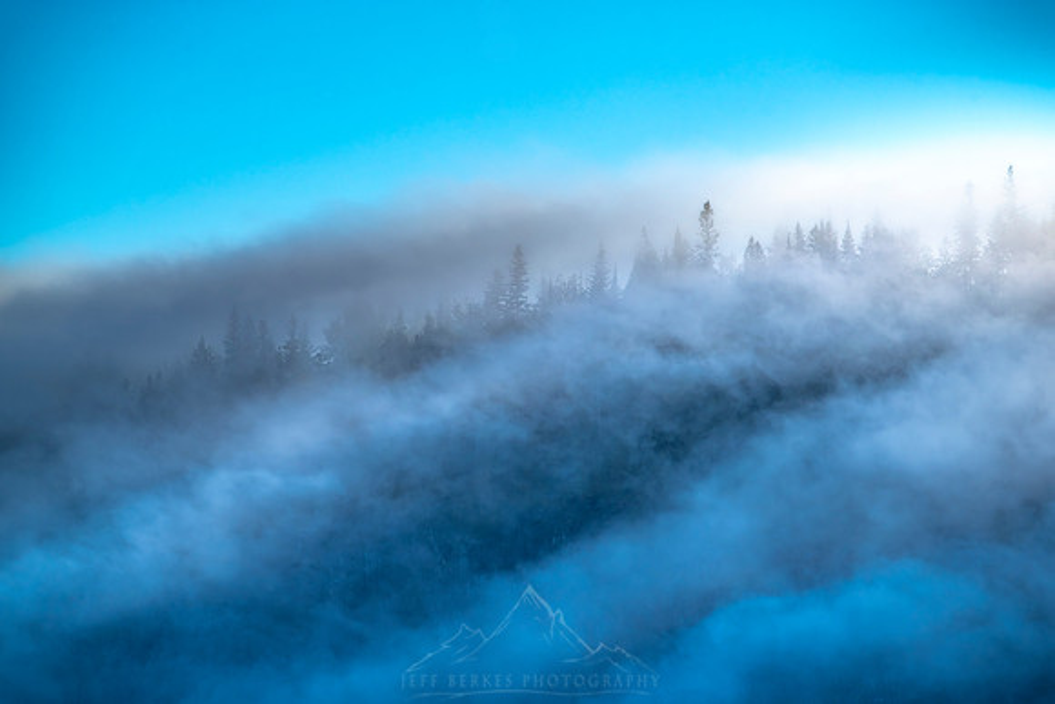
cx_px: 528
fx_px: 11724
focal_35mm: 400
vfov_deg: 3.4
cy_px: 352
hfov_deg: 5.2
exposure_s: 1/1000
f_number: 7.1
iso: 200
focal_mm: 400
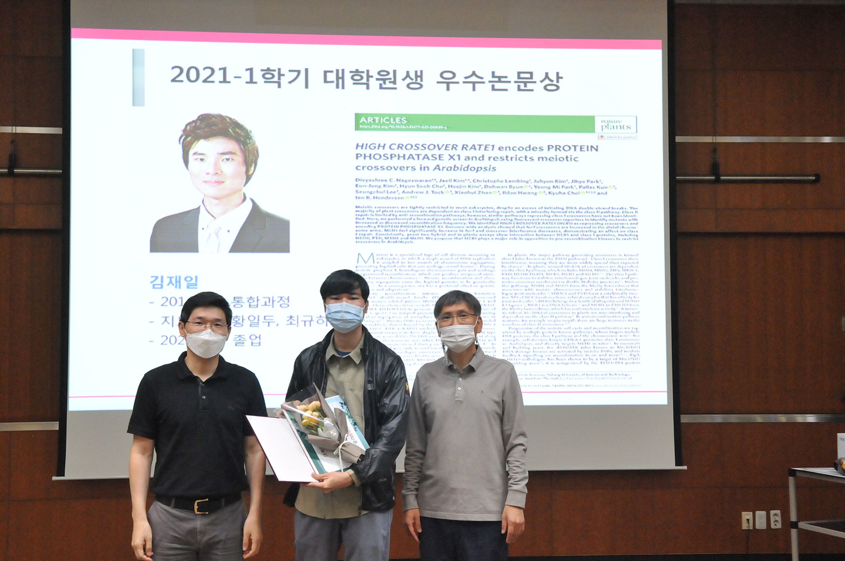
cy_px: 280
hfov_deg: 42.4
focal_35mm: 46
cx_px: 422
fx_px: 1090
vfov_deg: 28.9
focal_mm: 31
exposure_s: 1/100
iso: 3200
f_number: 5
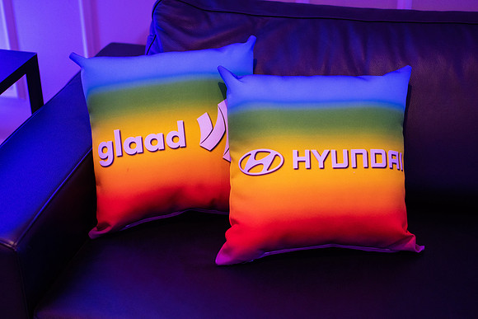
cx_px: 239
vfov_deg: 25.8
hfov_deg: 37.8
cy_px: 160
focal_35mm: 52
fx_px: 697
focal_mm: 35
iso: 640
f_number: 1.6
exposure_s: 1/320
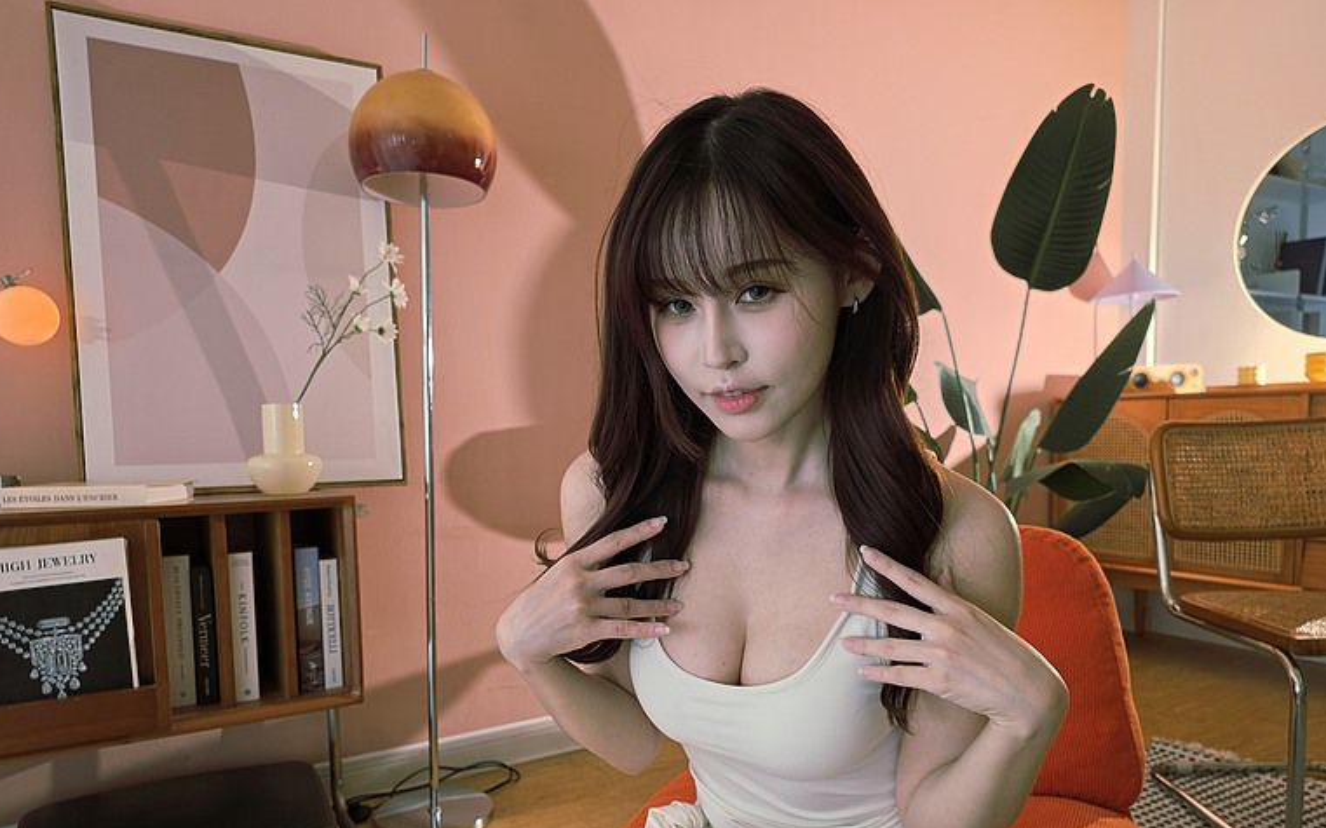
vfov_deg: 48.9
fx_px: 903
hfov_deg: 72.6
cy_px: 508
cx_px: 652
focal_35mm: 25
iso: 50
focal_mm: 6.25
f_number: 1.7
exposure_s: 1/54.4
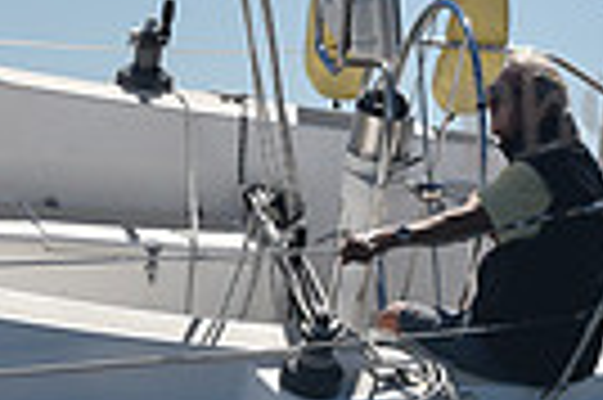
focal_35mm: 390
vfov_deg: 3.5
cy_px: 353
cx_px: 220
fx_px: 6524
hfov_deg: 5.3
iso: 200
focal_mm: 90
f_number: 5.6
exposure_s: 1/1000
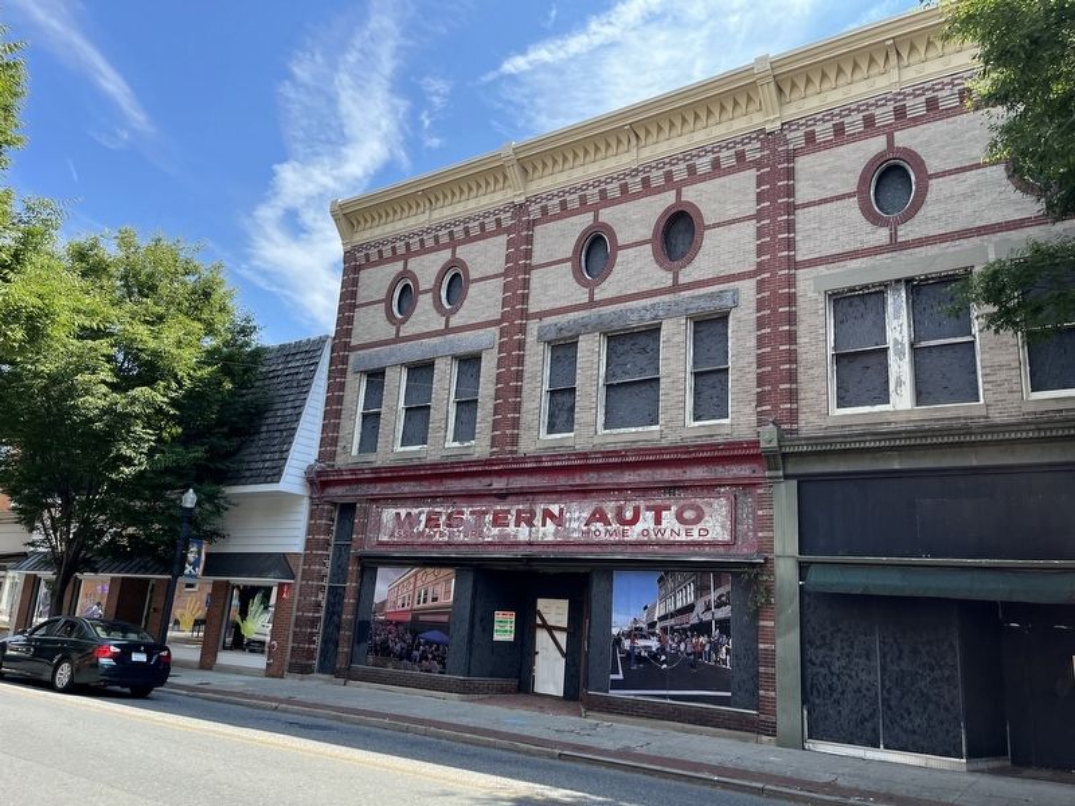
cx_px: 538
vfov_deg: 53.1
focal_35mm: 26
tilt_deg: +14.4
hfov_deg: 67.3
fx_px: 807
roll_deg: -4.8
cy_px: 403
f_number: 1.6
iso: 50
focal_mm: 5.1
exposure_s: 1/1600
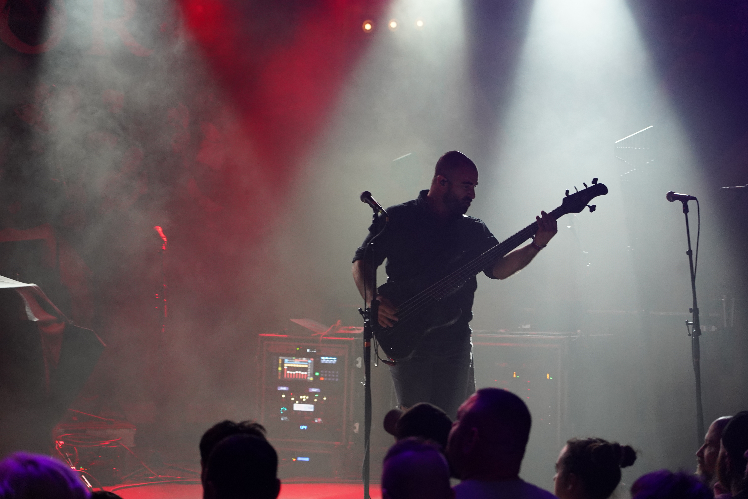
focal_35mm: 105
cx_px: 374
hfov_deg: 19.5
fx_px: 2181
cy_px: 250
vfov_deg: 13.0
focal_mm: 105
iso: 3200
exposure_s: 1/125
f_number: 4
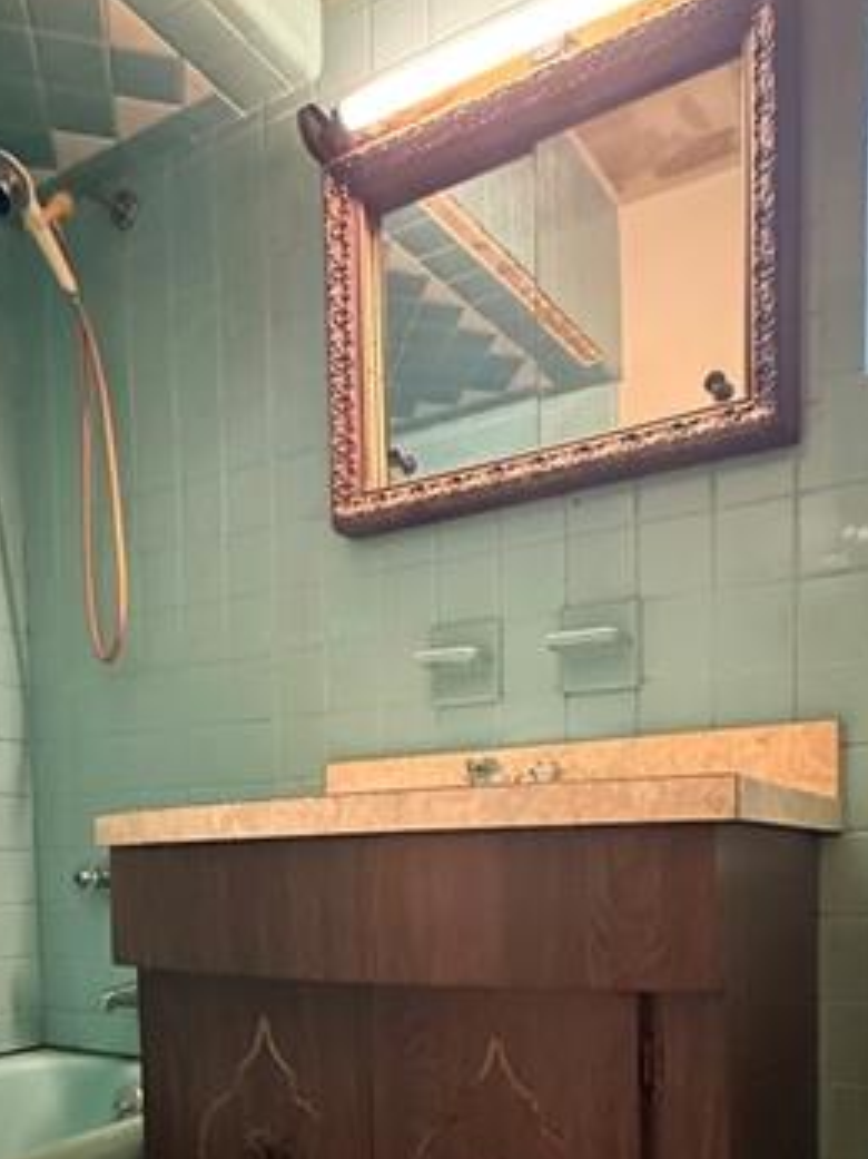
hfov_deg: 45.4
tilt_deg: -2.0
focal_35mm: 31
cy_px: 925
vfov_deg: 54.4
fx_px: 1037
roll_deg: +1.0
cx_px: 457
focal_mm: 2.22
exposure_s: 1/40
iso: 1600
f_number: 2.2
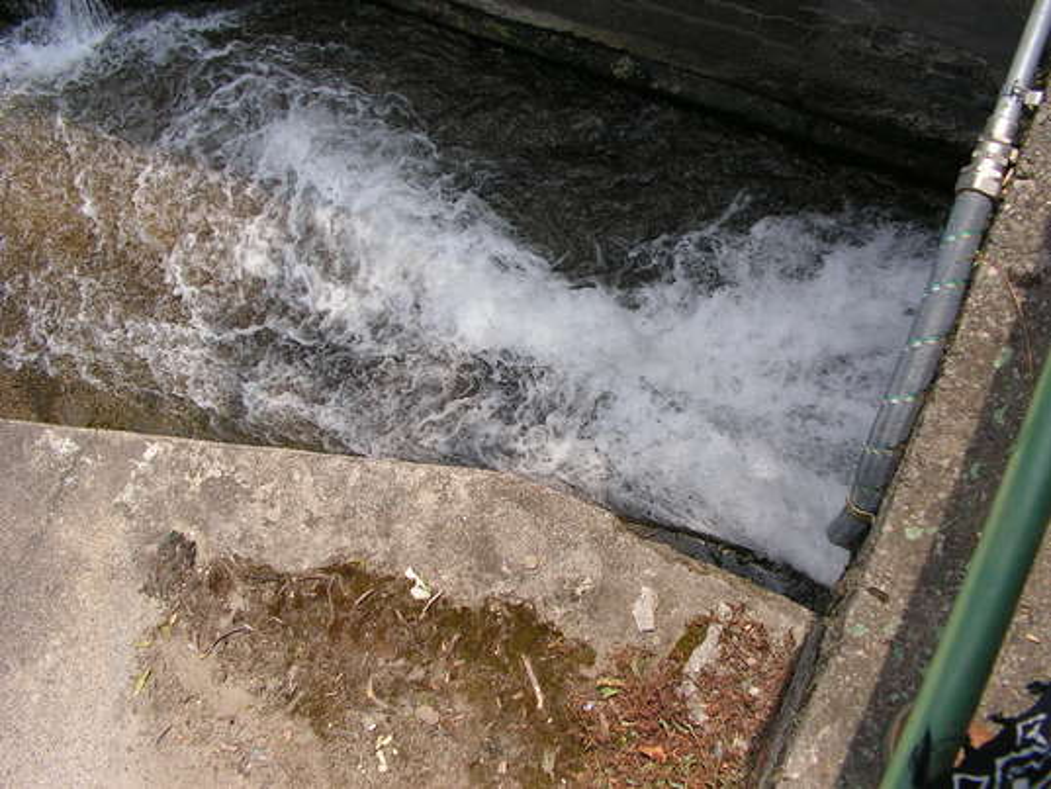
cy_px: 394
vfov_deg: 39.7
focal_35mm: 36
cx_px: 526
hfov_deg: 51.3
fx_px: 1093
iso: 64
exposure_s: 1/500
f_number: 4.8
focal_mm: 6
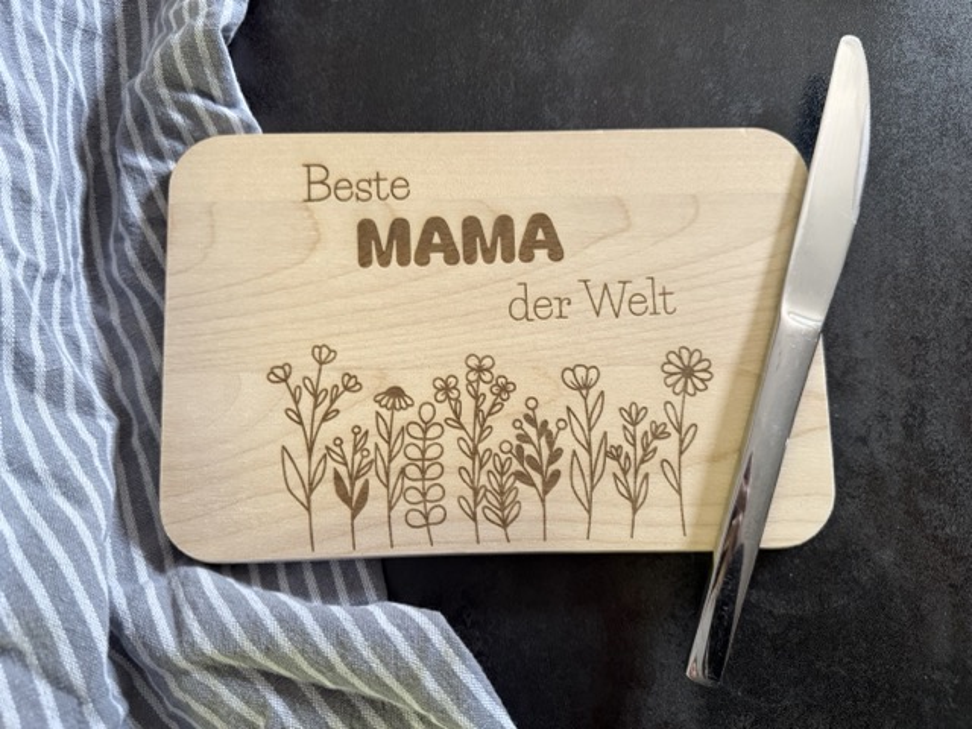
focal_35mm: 24
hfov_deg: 71.6
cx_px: 486
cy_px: 364
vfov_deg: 56.8
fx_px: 674
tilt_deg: -81.0
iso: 400
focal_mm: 6.76
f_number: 1.78
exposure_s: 1/60
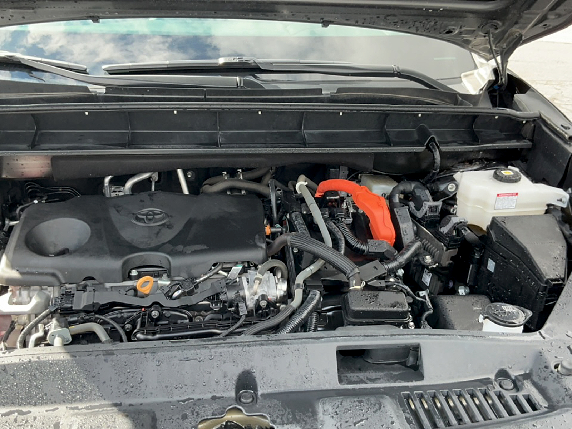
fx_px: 496
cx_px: 286
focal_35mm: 30
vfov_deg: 46.8
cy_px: 214
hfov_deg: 60.0
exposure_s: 1/183
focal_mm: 3
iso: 32
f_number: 1.8
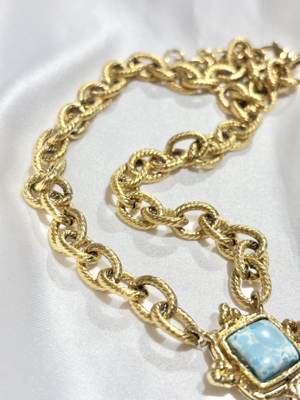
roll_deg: -6.1
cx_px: 150
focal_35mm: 52
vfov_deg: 36.8
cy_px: 200
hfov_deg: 28.0
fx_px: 601
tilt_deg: -40.3
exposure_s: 1/224
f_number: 1.6
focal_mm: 5.96
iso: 32
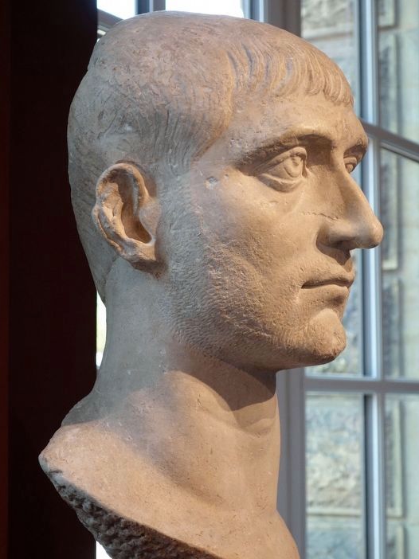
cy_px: 305
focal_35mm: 92
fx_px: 1486
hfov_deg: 16.1
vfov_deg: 21.3
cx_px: 211
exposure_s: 1/100
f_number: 4.5
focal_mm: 31.15
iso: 800
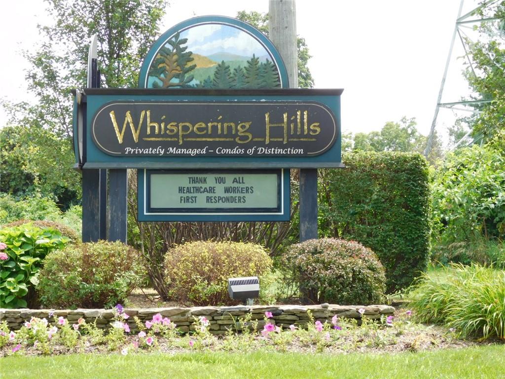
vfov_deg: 18.4
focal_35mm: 80
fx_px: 1167
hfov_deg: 24.4
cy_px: 190
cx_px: 252
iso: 125
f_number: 4.4
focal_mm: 14.2
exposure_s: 1/200
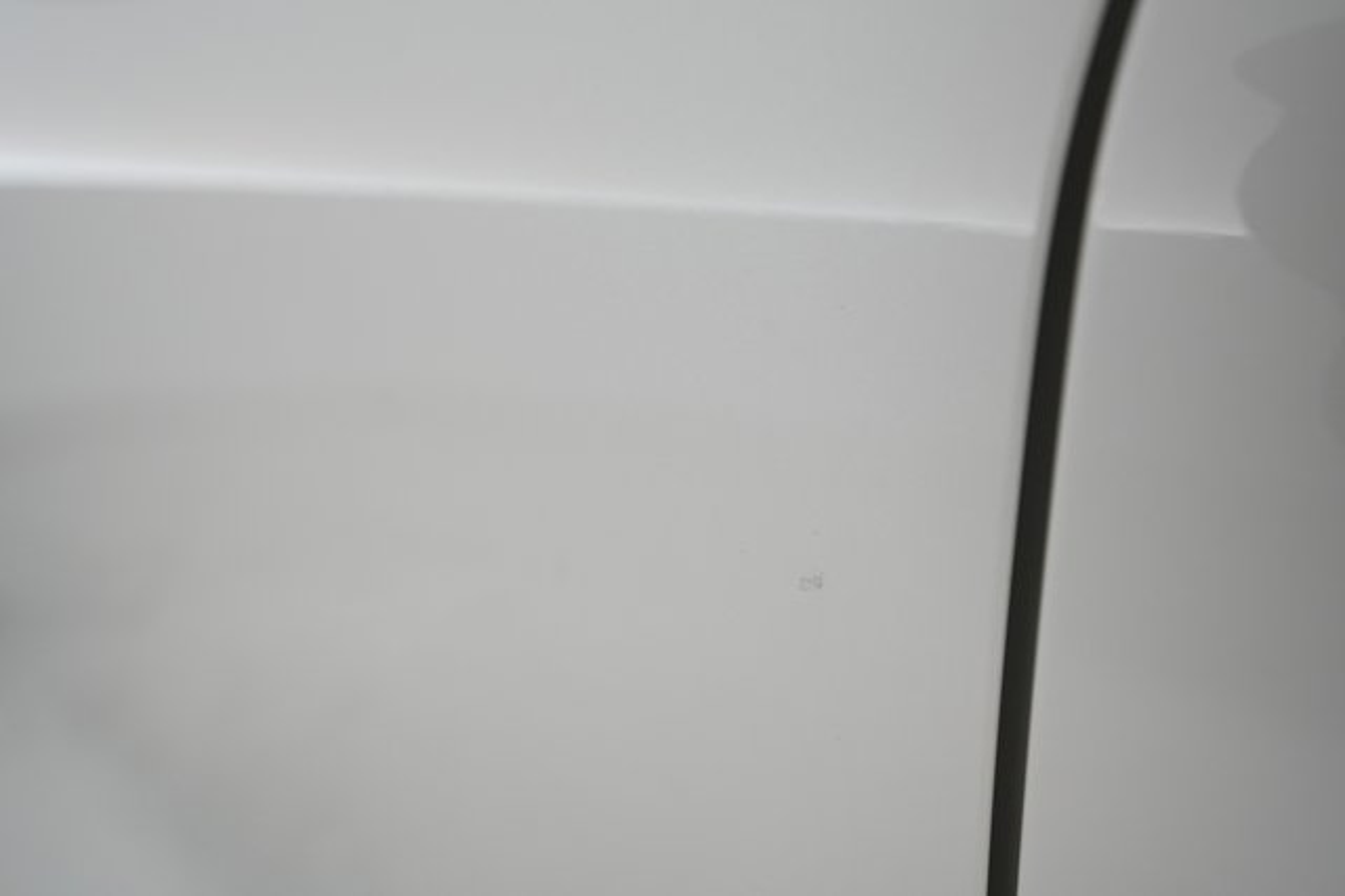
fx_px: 1046
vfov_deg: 46.4
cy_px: 448
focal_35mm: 28
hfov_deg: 65.5
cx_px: 672
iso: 2000
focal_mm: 28
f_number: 5.6
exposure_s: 1/80
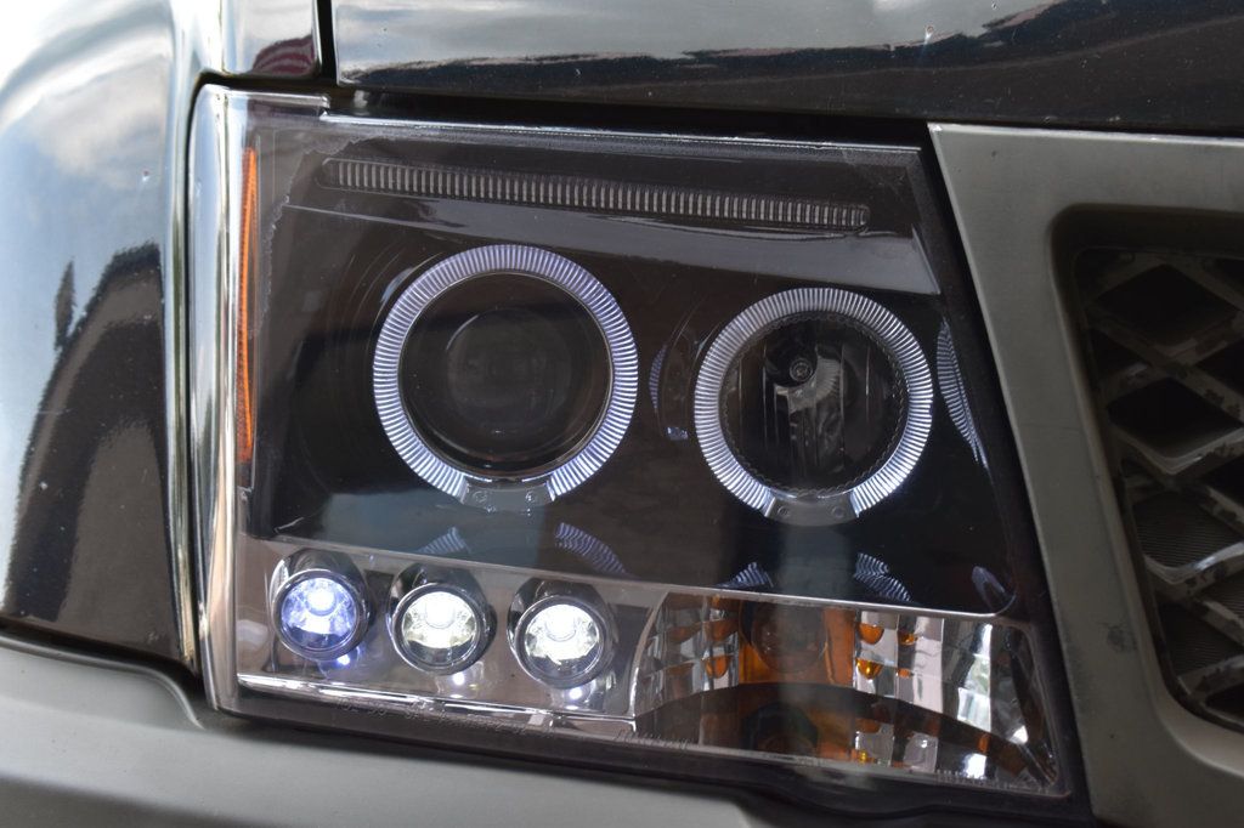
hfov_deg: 24.6
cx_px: 622
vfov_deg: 16.5
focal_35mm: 82
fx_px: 2850
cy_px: 414
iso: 400
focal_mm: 55
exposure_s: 1/60
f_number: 8
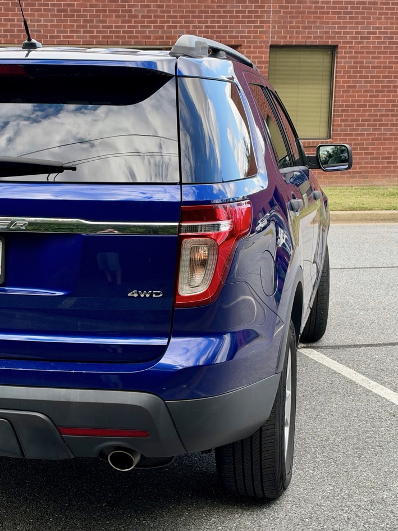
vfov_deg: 29.8
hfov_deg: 22.2
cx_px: 64
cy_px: 267
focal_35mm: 65
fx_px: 996
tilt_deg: -9.8
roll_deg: +0.1
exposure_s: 1/722
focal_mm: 6.93
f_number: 1.8
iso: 80
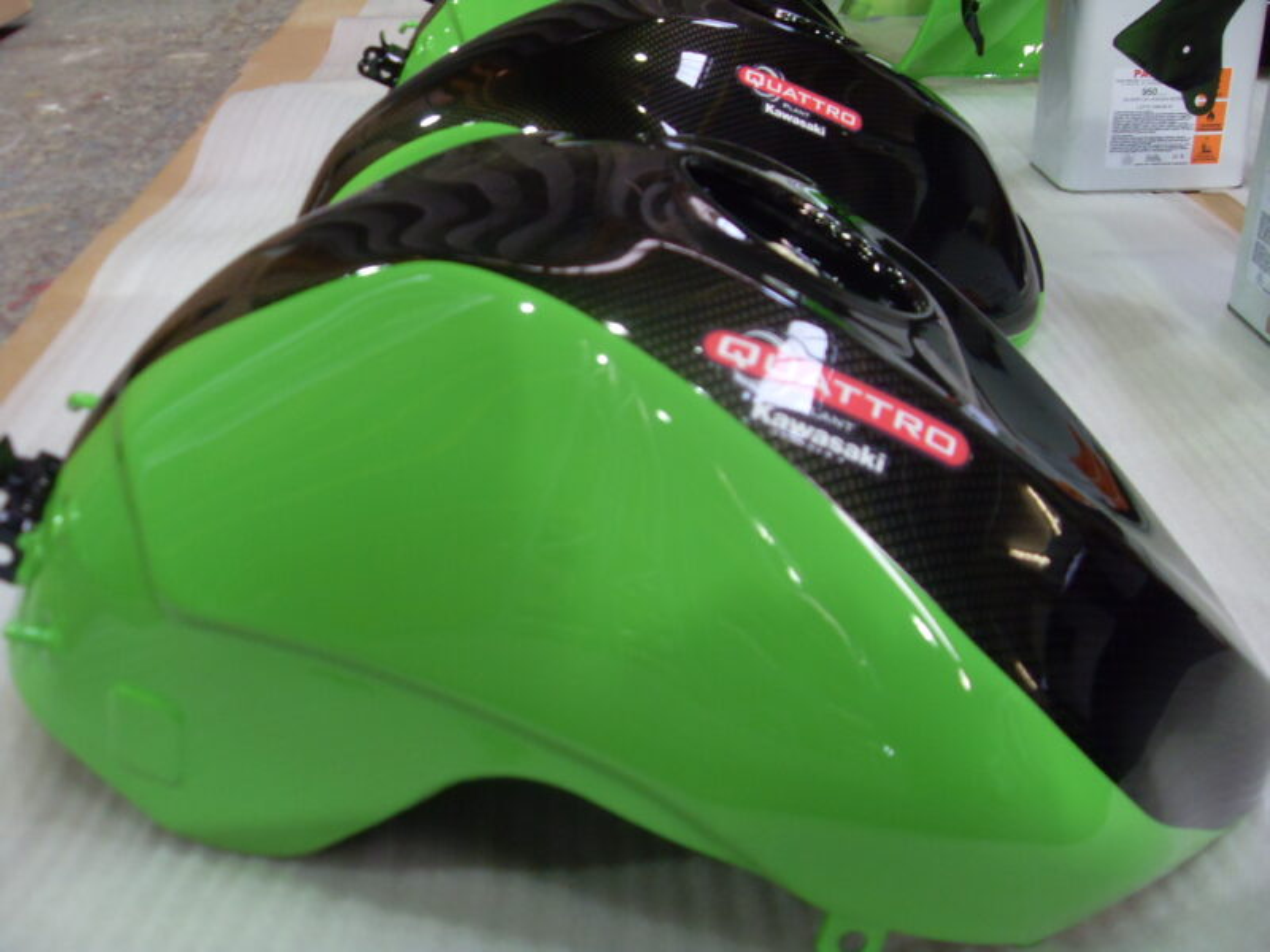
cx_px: 635
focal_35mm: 35
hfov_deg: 52.6
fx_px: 1284
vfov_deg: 40.7
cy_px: 476
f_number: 2.8
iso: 200
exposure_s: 1/30
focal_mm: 6.3
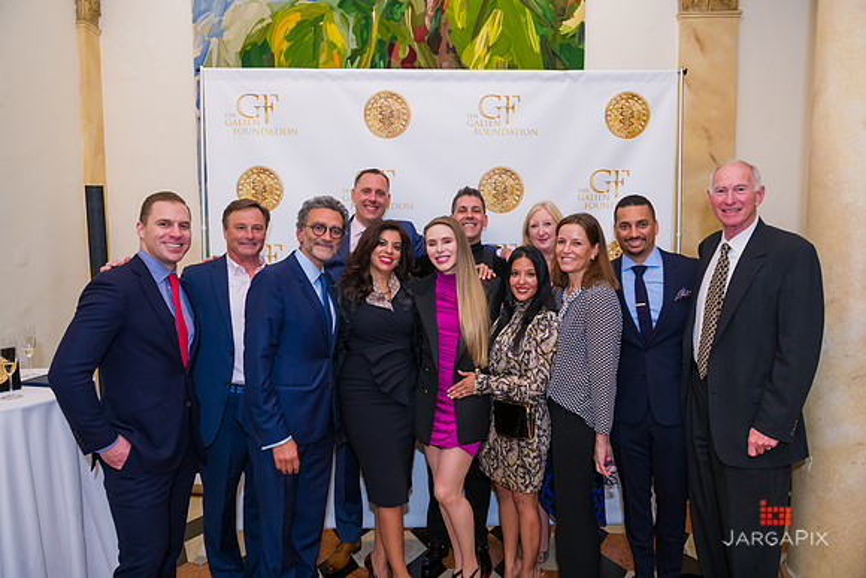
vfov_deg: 49.6
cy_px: 289
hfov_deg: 69.4
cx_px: 433
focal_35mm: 26
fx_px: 626
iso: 1000
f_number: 4
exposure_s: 1/125
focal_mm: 26
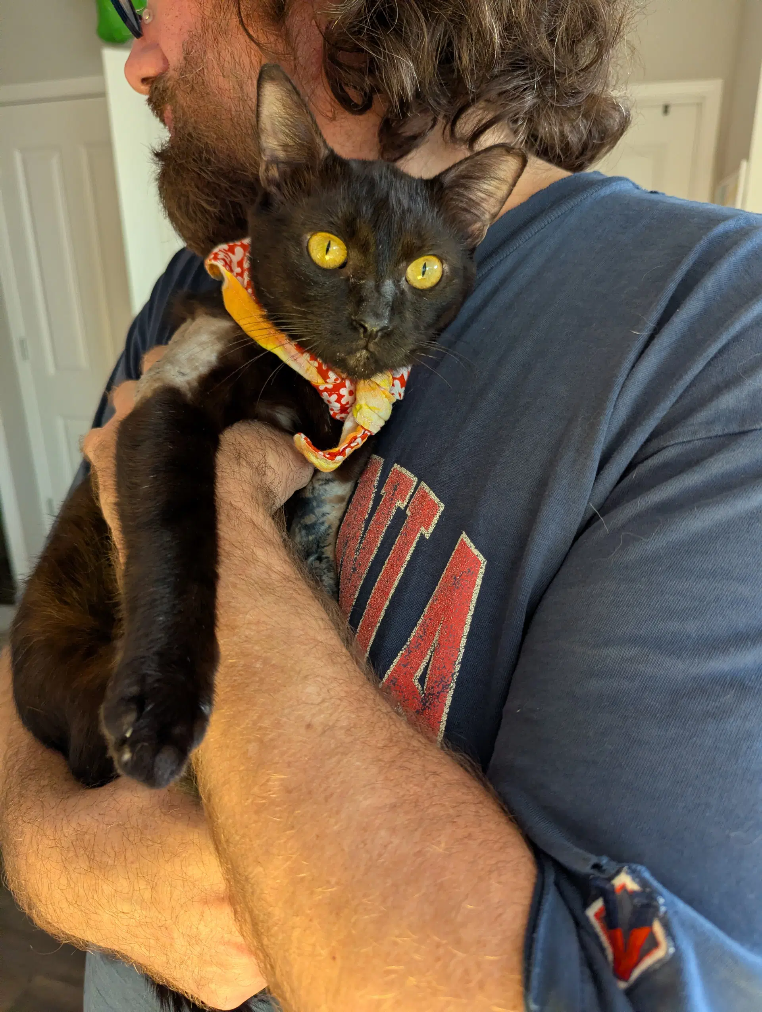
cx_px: 381
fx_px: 703
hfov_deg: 56.9
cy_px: 506
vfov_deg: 71.5
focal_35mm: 24
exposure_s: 1/342
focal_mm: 6.81
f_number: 1.85
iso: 833
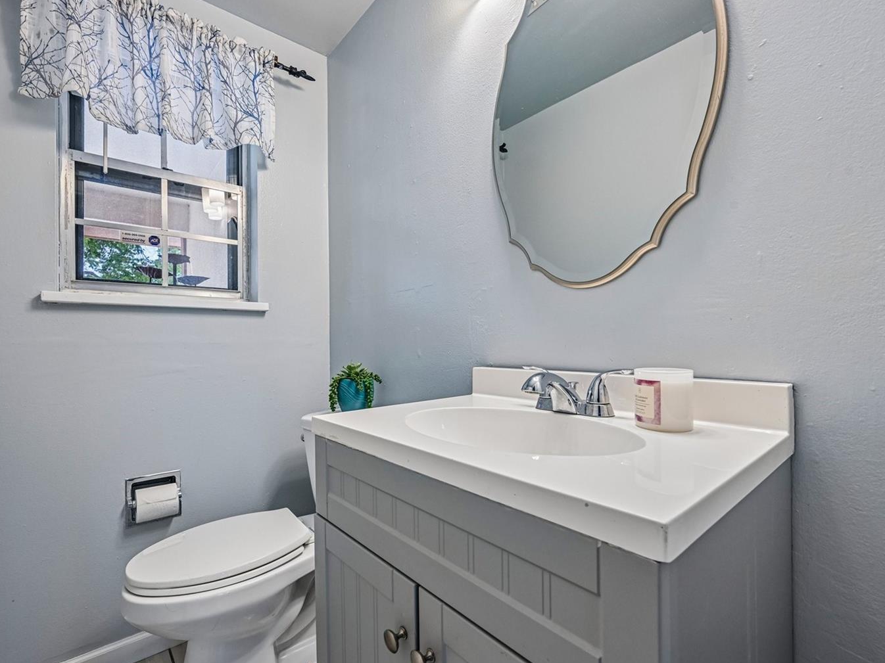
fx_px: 409
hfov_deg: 94.4
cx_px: 416
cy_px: 338
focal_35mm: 16
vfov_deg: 78.1
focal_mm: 14
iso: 220
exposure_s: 1/15
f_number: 10
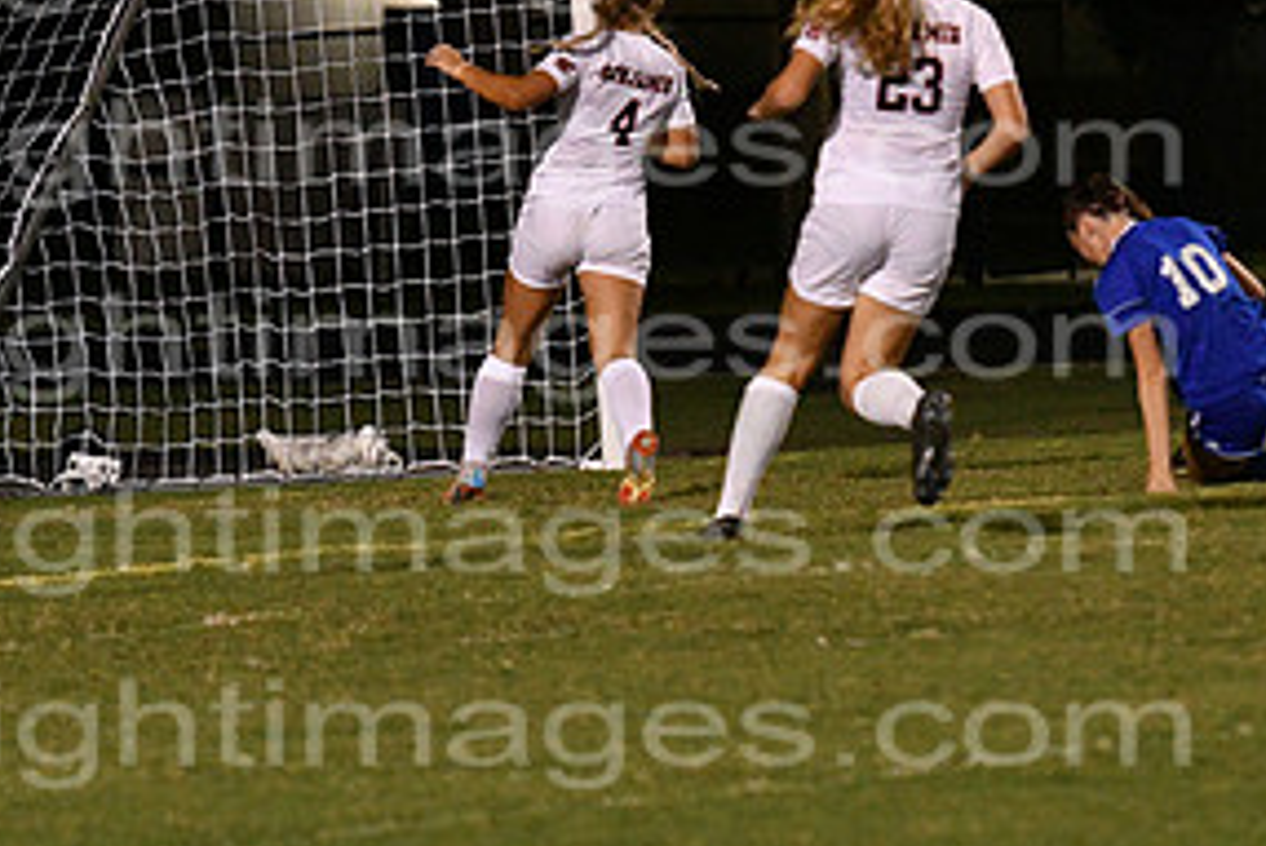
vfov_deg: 3.6
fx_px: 13370
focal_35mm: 380
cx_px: 186
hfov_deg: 5.4
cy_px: 250
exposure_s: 1/800
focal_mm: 125
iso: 8000
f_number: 4
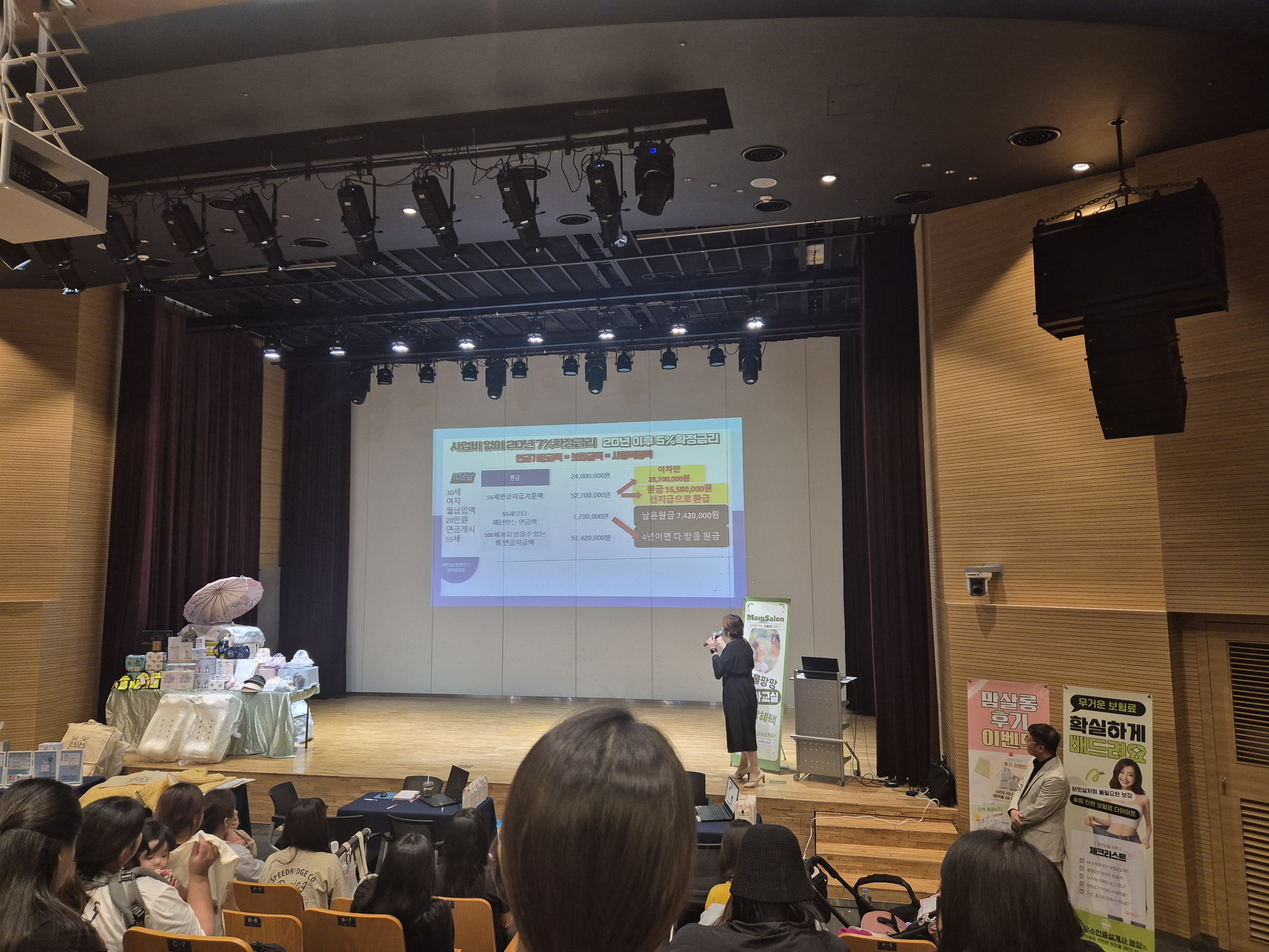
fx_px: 843
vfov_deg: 58.9
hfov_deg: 73.9
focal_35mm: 23
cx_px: 634
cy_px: 476
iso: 400
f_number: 1.8
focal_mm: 5.4
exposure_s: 1/120
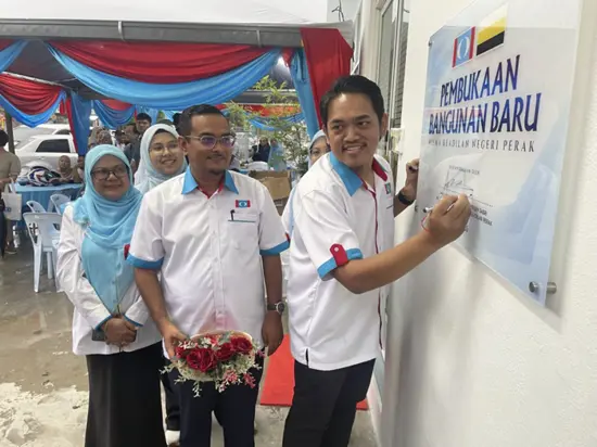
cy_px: 224
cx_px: 298
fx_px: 448
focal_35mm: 26
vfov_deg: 53.0
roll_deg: -2.0
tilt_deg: -11.0
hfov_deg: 67.3
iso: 125
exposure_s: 1/66
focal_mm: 4.2
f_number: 1.6
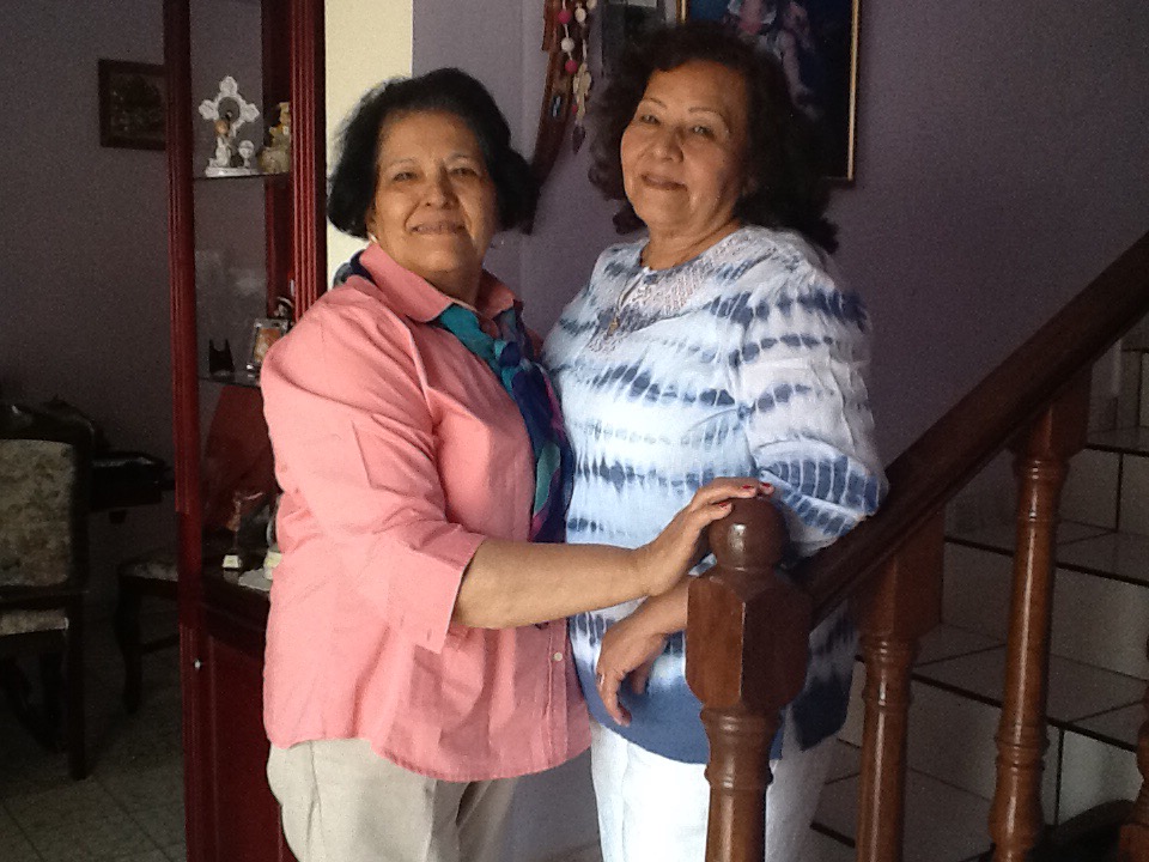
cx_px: 574
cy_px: 431
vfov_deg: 32.9
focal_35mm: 44
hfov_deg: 42.9
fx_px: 1460
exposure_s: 1/30
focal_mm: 2.03
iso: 125
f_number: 2.4
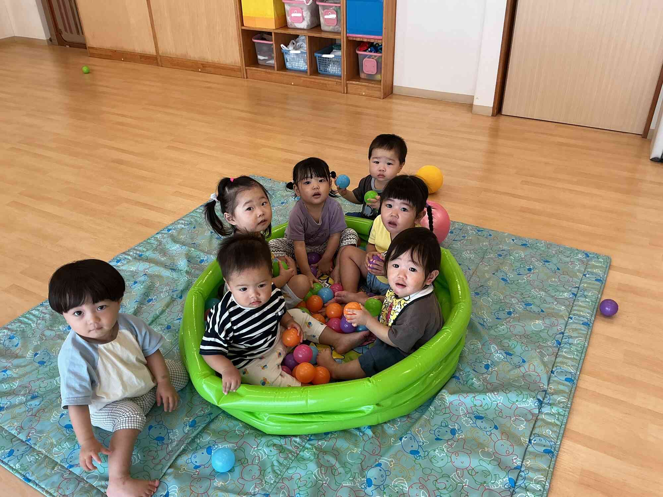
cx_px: 332
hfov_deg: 61.7
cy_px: 248
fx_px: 555
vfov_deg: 48.2
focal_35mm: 29
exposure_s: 1/120
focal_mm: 3
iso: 32
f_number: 1.8
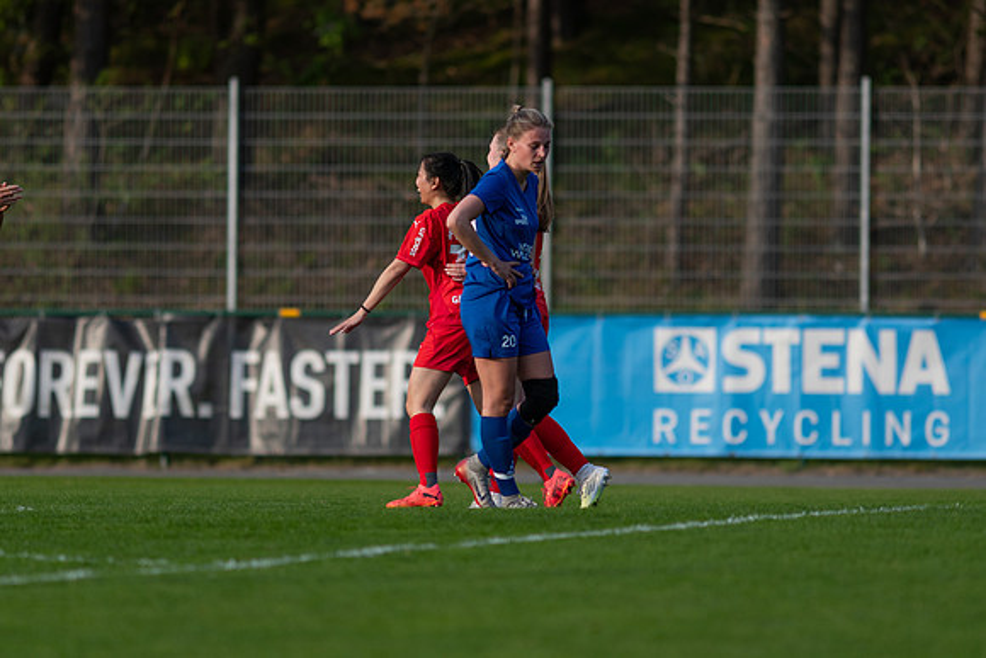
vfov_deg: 3.1
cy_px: 329
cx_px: 493
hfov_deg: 4.6
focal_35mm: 450
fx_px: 12327
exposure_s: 1/1600
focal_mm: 300
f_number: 3.2
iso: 160
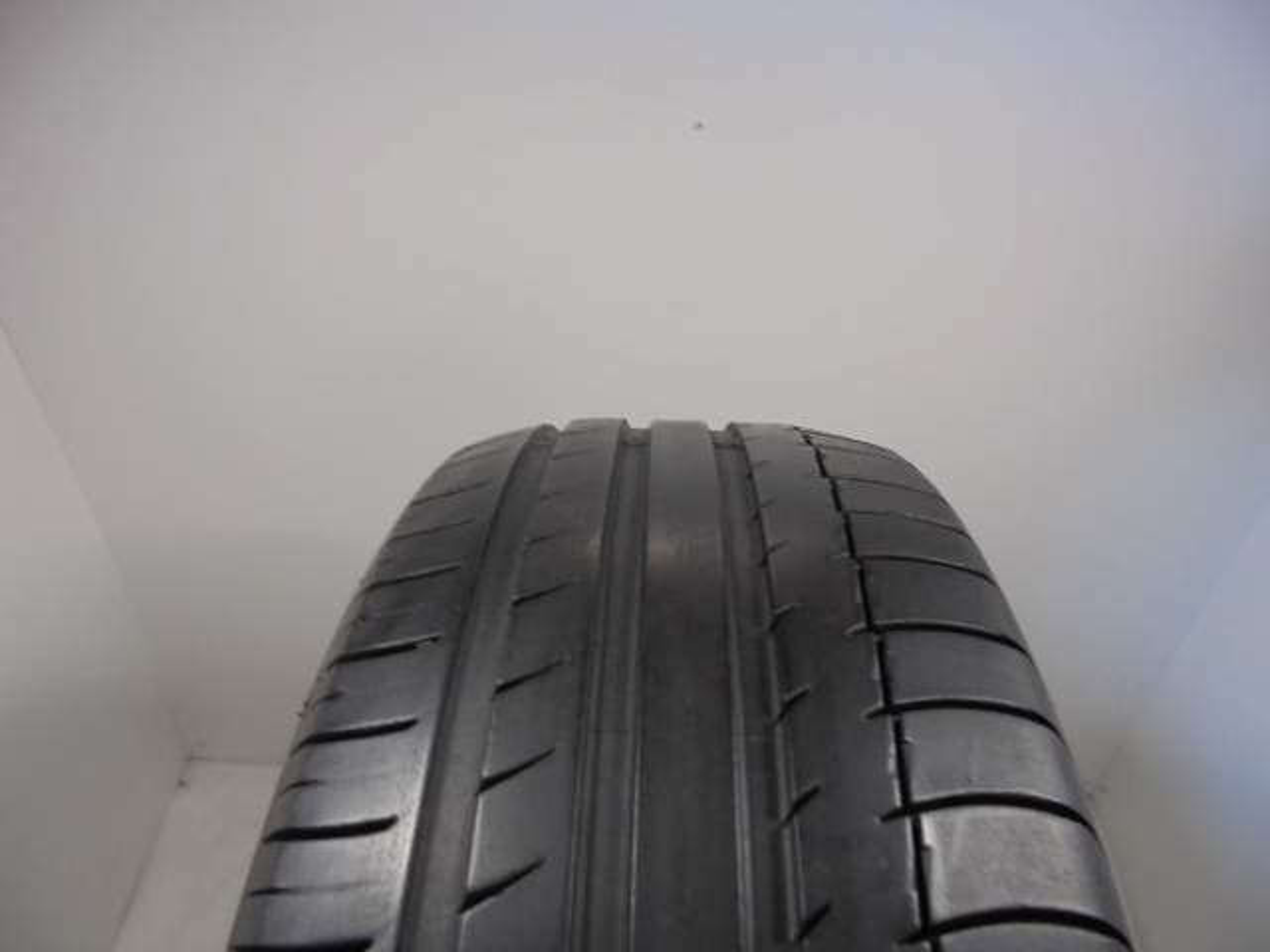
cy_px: 476
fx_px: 954
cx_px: 635
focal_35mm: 26
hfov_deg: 67.3
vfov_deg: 53.1
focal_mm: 4.6
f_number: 3.5
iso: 100
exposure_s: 1/40
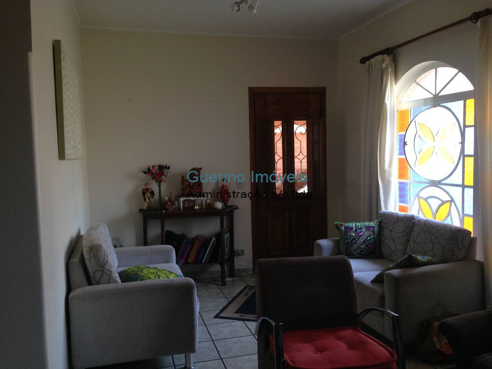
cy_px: 184
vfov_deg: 42.9
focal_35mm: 33
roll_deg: +1.8
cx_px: 246
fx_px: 469
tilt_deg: -5.3
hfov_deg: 55.4
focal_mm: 4.12
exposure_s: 1/20
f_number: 2.4
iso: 100
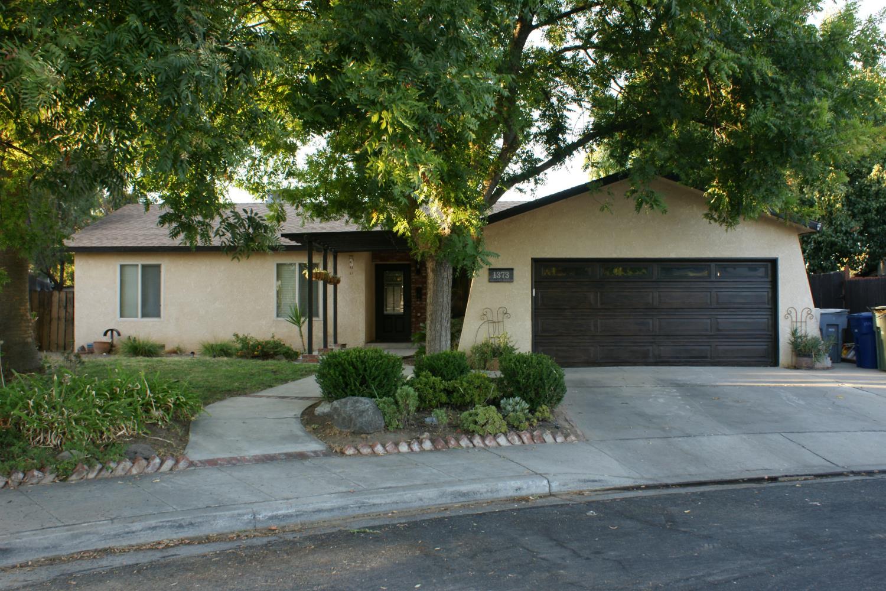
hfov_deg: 57.2
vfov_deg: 40.0
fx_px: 812
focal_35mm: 33
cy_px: 296
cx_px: 443
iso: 200
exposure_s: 1/50
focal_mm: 22
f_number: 5.6
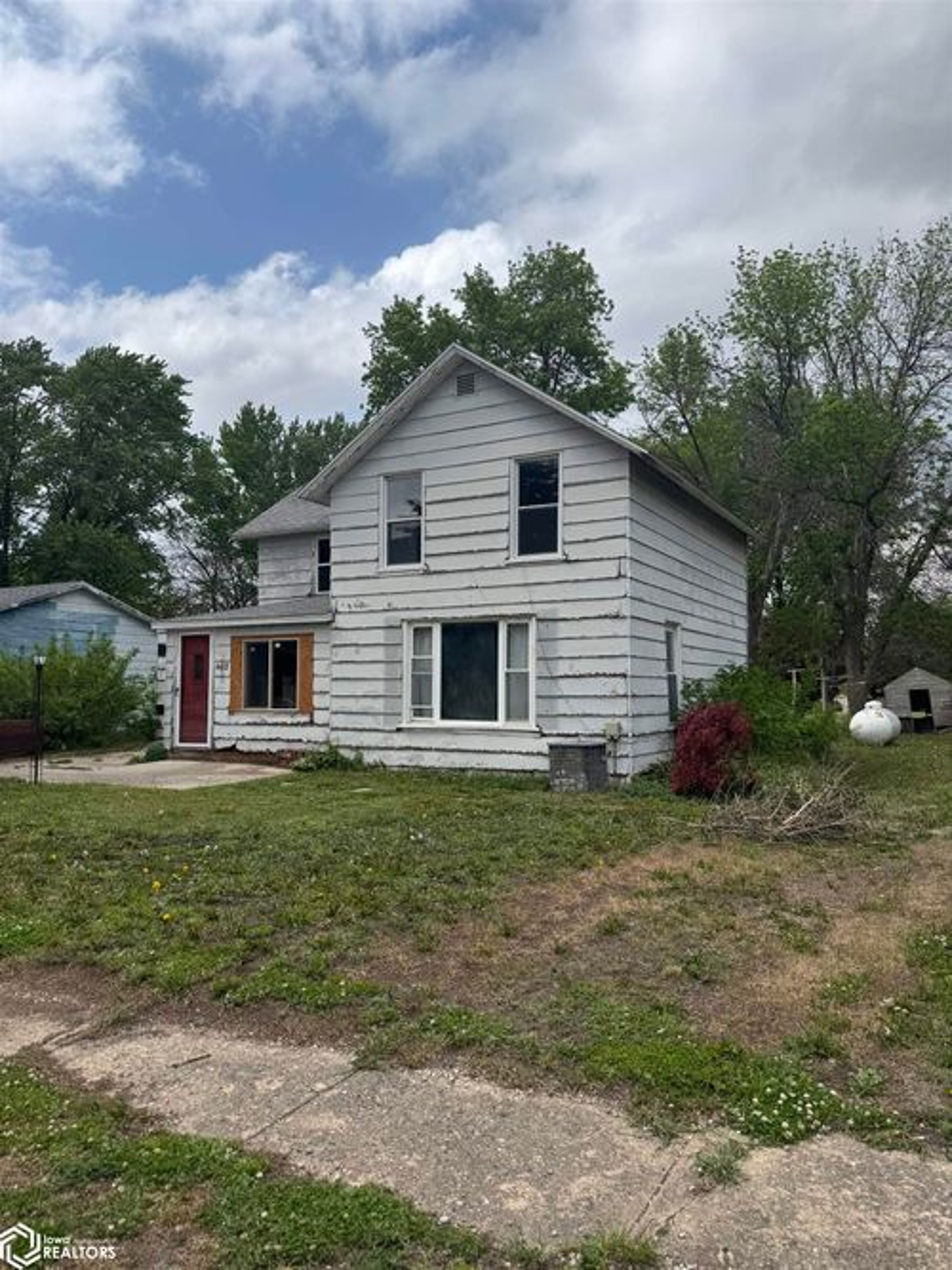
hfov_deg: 56.8
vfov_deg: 71.6
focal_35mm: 24
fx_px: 880
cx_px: 476
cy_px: 635
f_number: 1.78
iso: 80
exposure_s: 1/6410
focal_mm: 6.76
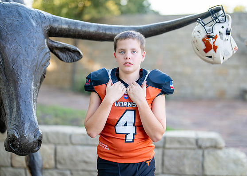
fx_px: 498
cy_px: 99
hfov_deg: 27.9
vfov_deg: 20.1
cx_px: 128
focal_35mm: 71
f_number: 1.2
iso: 200
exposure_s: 1/1250
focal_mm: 50
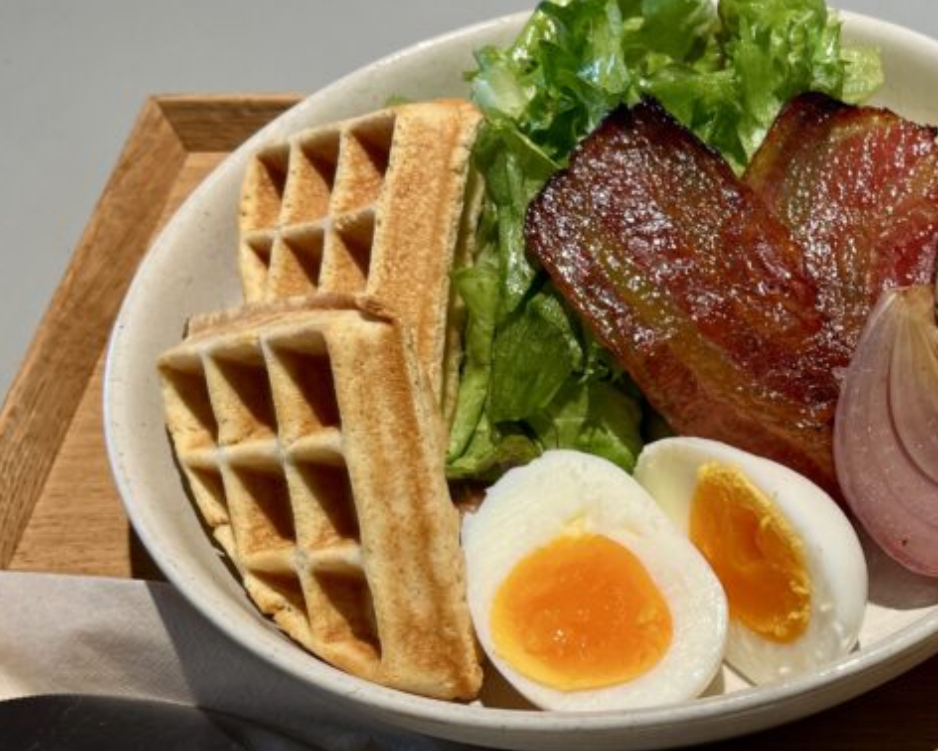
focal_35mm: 55
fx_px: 1527
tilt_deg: -53.8
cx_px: 878
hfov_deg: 32.1
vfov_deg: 27.3
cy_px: 564
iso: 50
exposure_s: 1/120
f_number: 1.6
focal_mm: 5.1
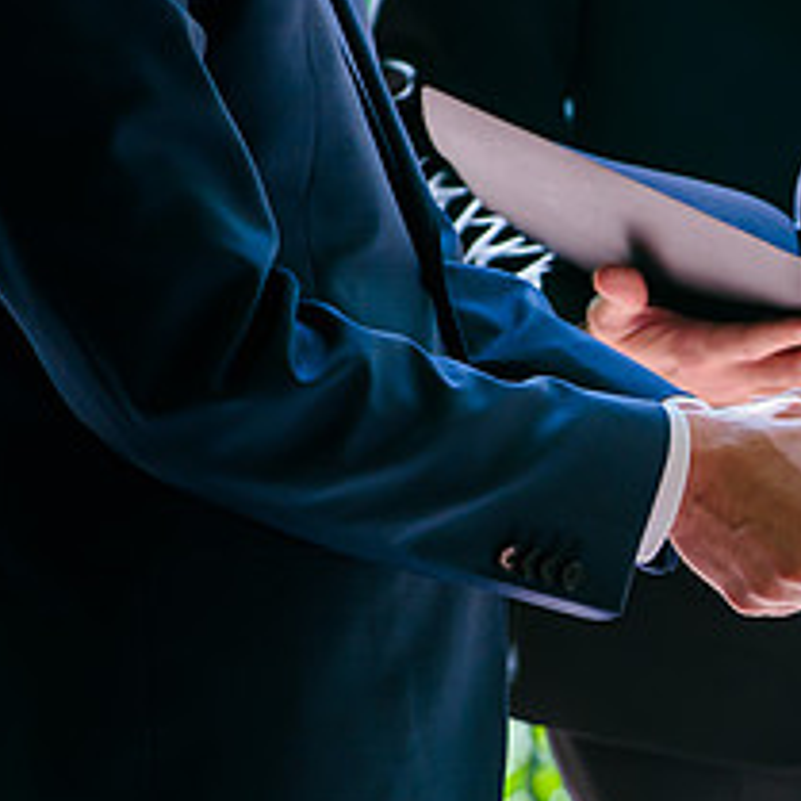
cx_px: 874
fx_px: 11702
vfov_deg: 3.9
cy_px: 517
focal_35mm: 447
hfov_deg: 3.9
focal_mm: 190
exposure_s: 1/160
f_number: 6.3
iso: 400
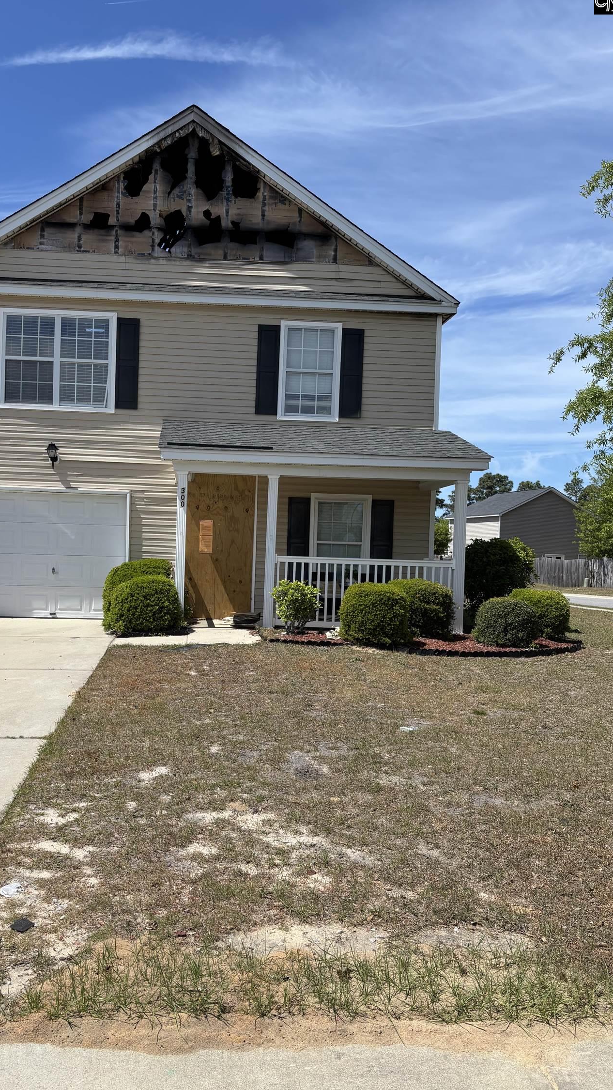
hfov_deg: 39.9
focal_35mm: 29
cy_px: 548
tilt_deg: -0.6
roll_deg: -2.7
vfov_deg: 66.1
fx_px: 838
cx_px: 222
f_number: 1.6
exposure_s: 1/3937
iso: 50
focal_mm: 5.96
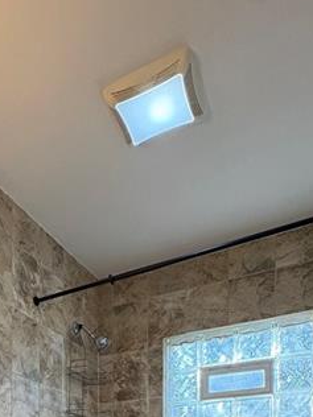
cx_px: 66
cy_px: 486
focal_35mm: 34
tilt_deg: -1.5
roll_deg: -0.3
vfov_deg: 40.3
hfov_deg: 40.2
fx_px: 410
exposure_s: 1/120
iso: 250
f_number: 2.2
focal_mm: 2.22
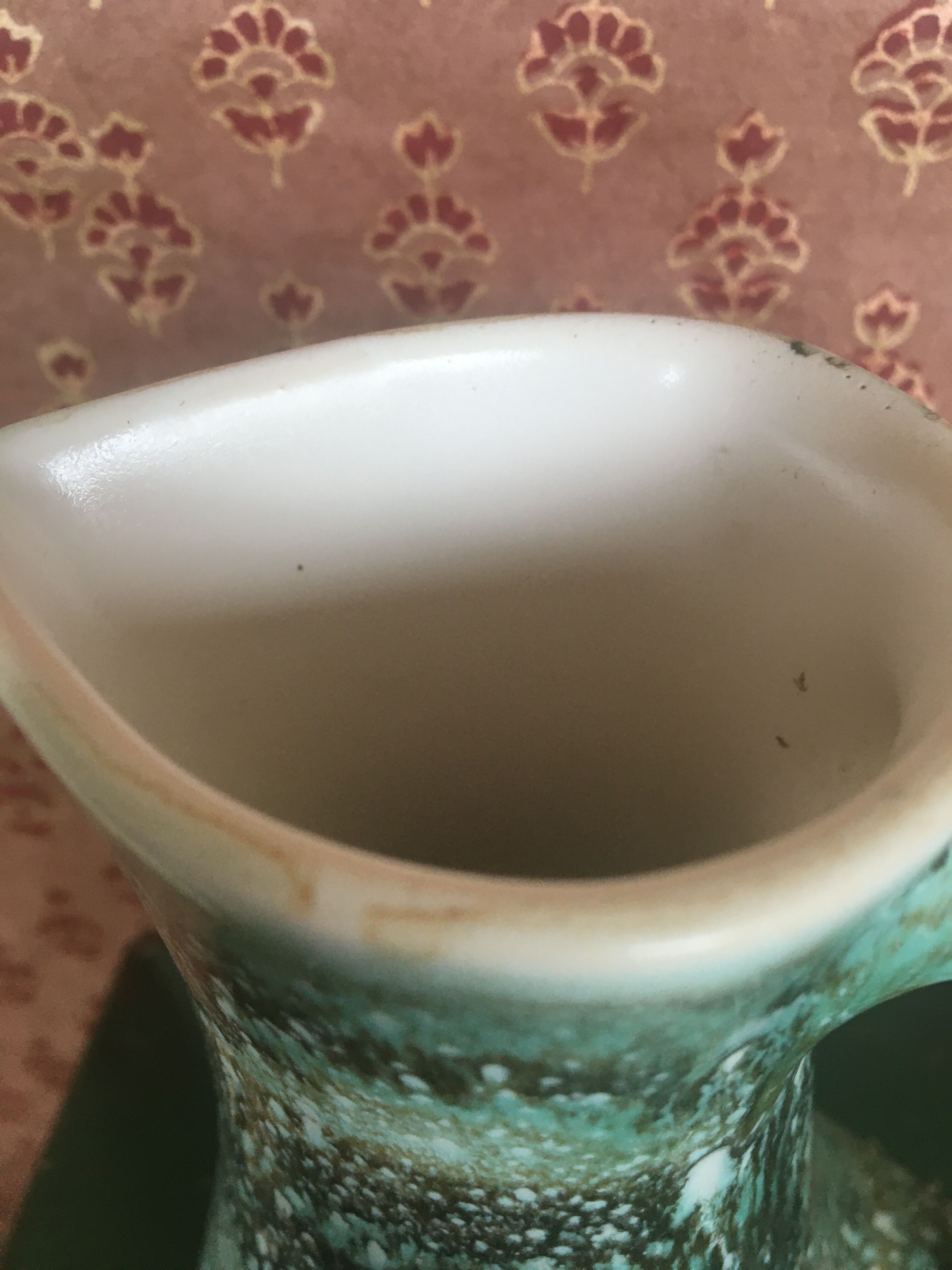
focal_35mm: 29
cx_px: 476
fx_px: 1063
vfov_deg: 61.7
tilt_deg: -37.7
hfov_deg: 48.2
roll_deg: +2.9
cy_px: 635
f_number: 2.2
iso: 50
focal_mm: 4.15
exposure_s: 1/33
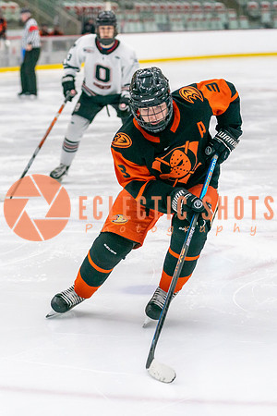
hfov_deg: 11.6
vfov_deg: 17.3
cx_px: 116
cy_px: 208
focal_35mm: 119
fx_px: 1368
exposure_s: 1/1250
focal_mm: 79
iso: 3200
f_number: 2.8
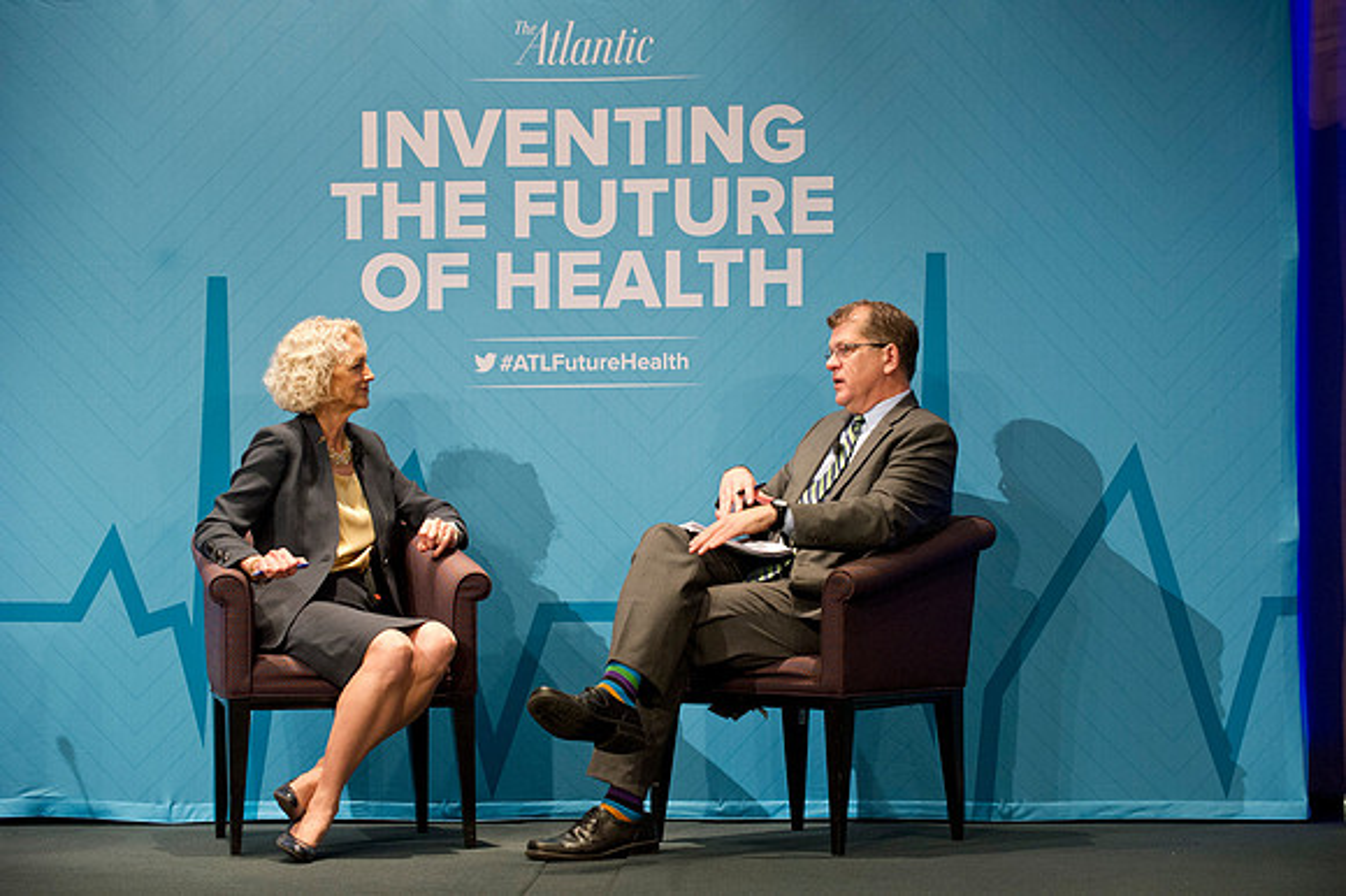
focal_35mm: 102
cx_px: 673
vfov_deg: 13.4
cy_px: 448
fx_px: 3811
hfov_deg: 20.0
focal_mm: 102
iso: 2500
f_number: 4
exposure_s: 1/125
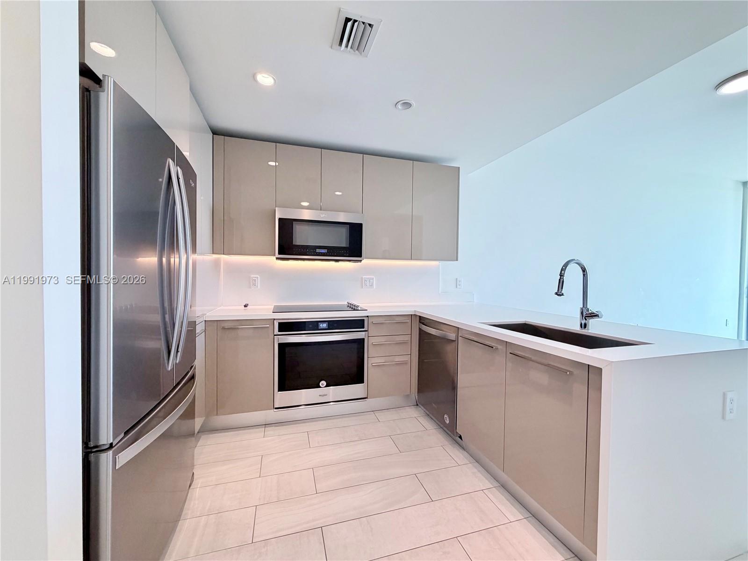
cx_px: 374
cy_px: 280
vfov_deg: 85.7
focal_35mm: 14
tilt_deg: -1.3
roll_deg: -0.6
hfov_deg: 102.1
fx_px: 303
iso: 320
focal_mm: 2.22
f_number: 2.2
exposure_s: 1/120
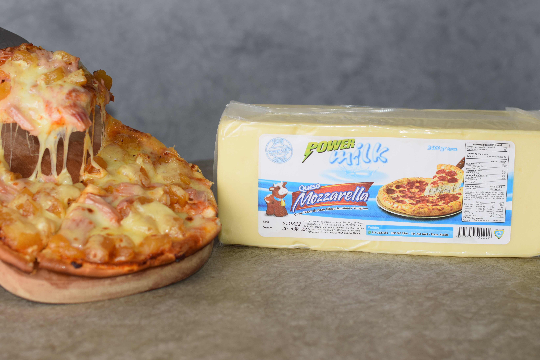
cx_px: 248
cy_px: 169
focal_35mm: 84
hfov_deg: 24.2
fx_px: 1260
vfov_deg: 16.3
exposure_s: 1/100
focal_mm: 50
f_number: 2.8
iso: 360
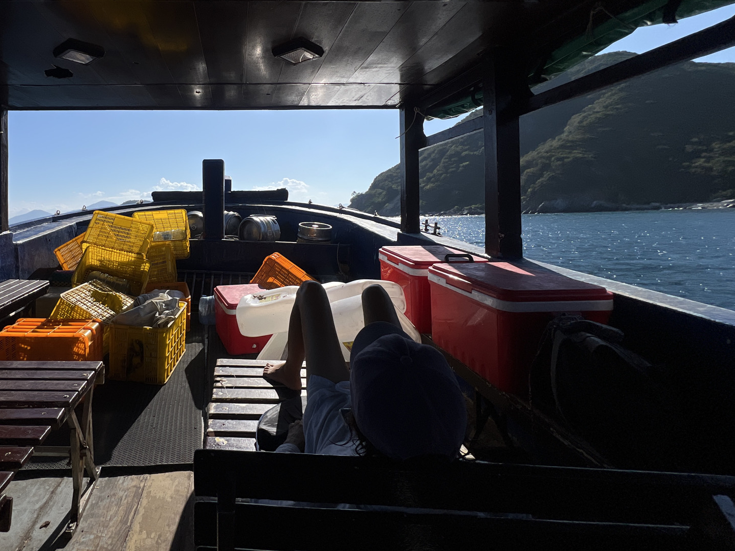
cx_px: 233
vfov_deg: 70.3
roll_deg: +2.8
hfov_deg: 84.1
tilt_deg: +2.5
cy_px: 201
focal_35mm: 18
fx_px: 382
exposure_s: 1/5814
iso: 32
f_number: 1.8
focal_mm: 1.57
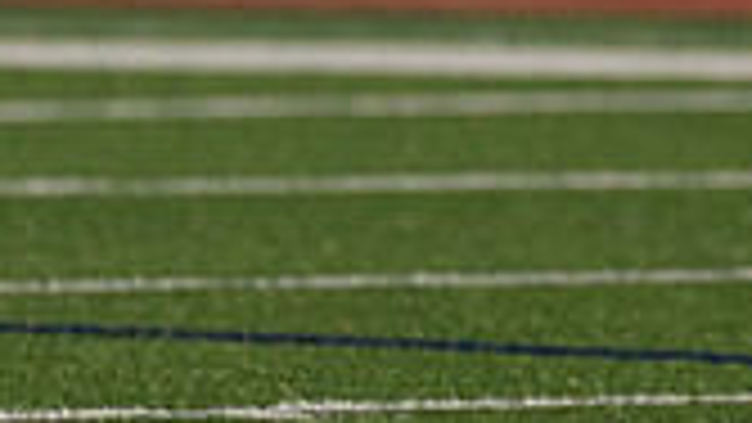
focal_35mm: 1972
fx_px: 39328
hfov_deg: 1.1
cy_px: -168
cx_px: 876
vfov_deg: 0.6
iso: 160
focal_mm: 200
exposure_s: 1/3200
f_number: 2.8
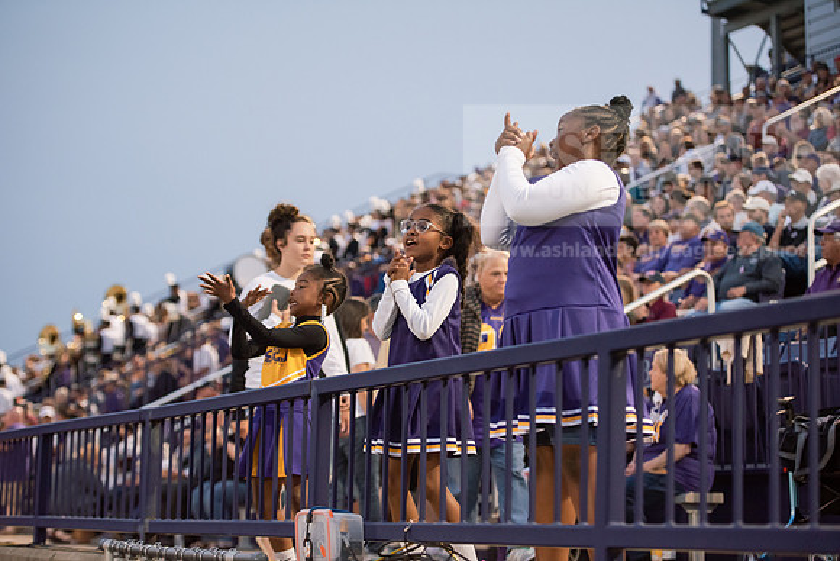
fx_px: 1634
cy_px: 280
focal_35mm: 70
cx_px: 420
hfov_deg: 28.8
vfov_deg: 19.5
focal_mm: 70
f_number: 2.8
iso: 2500
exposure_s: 1/500
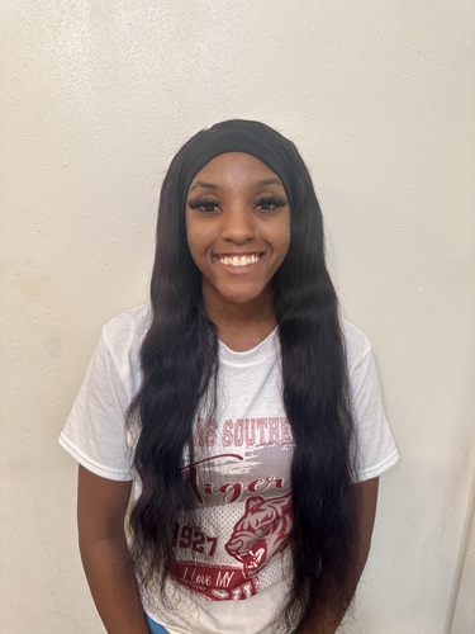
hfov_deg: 56.8
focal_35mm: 24
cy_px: 317
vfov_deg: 71.6
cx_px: 238
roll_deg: -0.3
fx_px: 439
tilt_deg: -14.4
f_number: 1.78
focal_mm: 6.86
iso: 320
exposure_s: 1/60
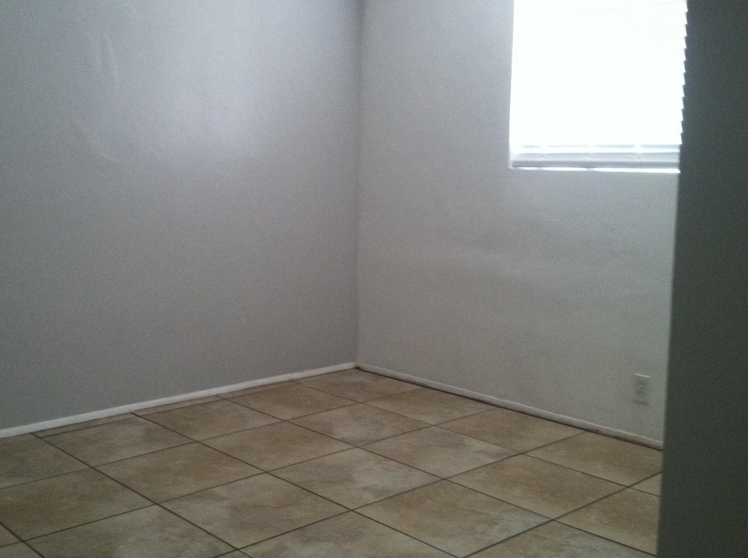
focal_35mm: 44
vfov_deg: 32.8
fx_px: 949
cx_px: 330
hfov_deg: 42.9
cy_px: 255
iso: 250
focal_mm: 3.85
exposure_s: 1/15
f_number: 2.8
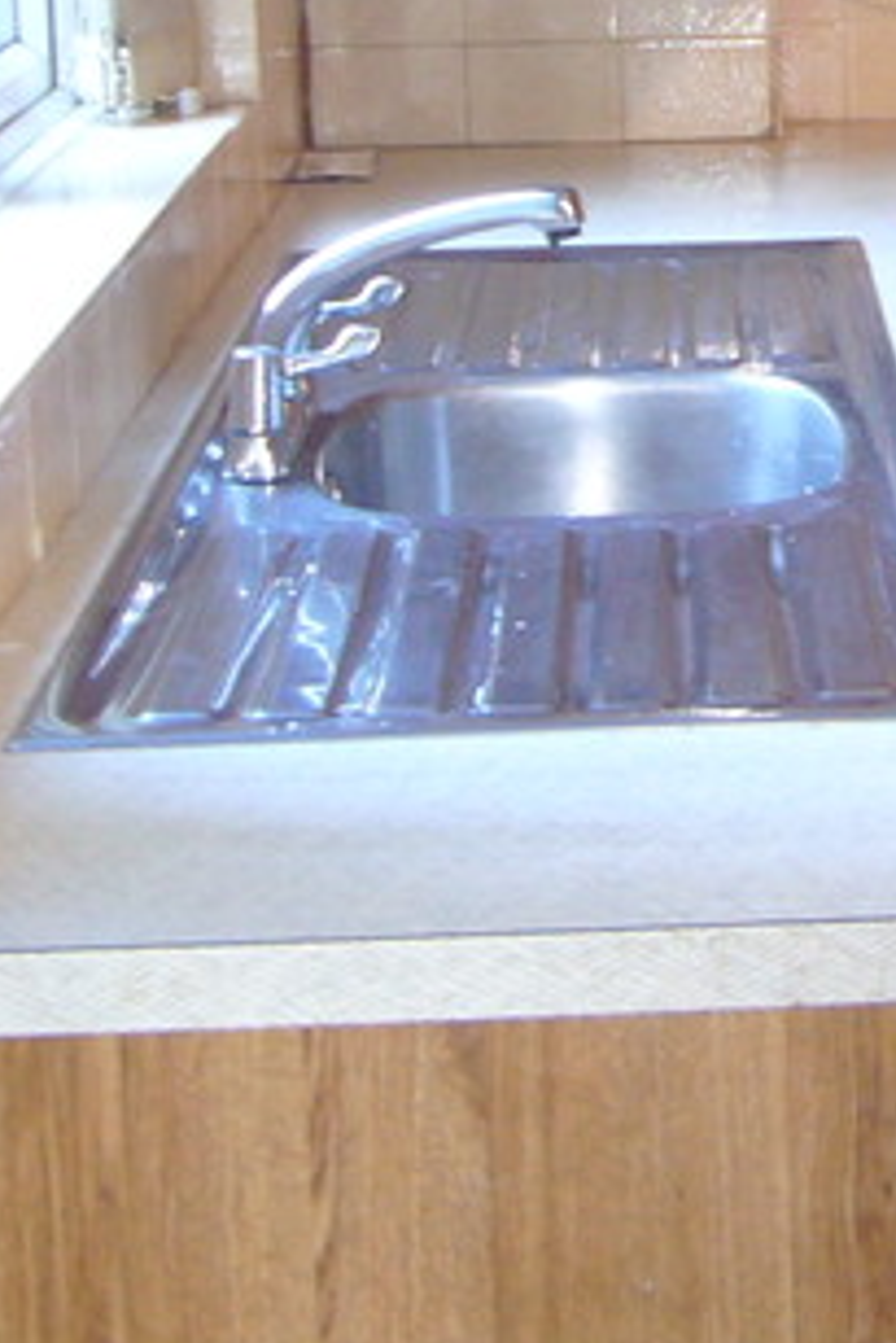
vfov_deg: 20.8
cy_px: 262
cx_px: 1150
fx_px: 3617
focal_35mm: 97
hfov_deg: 13.6
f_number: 2.8
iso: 100
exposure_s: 1/8
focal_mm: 4.6
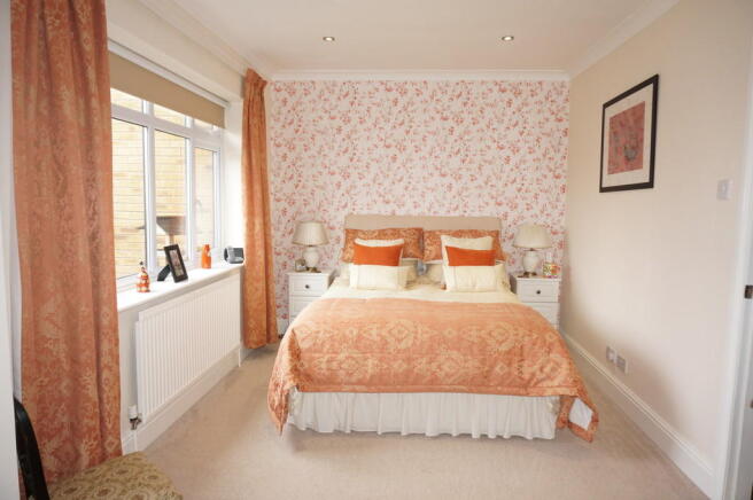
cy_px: 250
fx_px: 501
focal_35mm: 24
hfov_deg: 73.8
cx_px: 376
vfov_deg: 53.0
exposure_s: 1/60
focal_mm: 16
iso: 320
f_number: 4
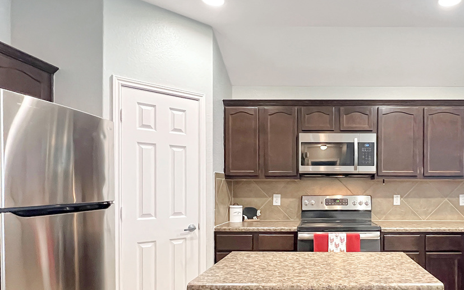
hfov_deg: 72.9
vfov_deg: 47.1
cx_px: 304
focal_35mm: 24
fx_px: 304
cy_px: 248
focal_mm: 1.57
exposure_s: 1/60
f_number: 1.8
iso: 800
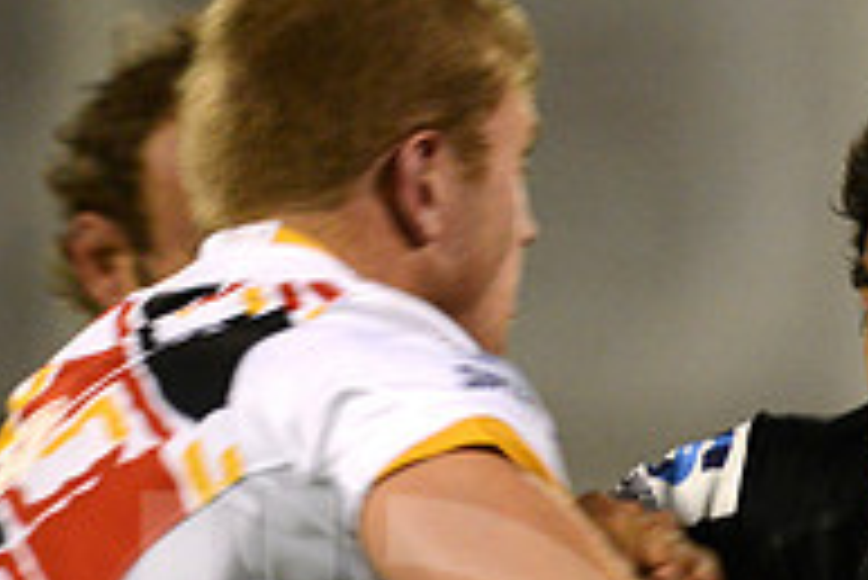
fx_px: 30402
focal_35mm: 1260
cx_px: 1156
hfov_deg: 1.6
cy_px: 830
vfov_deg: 1.1
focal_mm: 420
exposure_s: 1/500
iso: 3200
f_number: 4
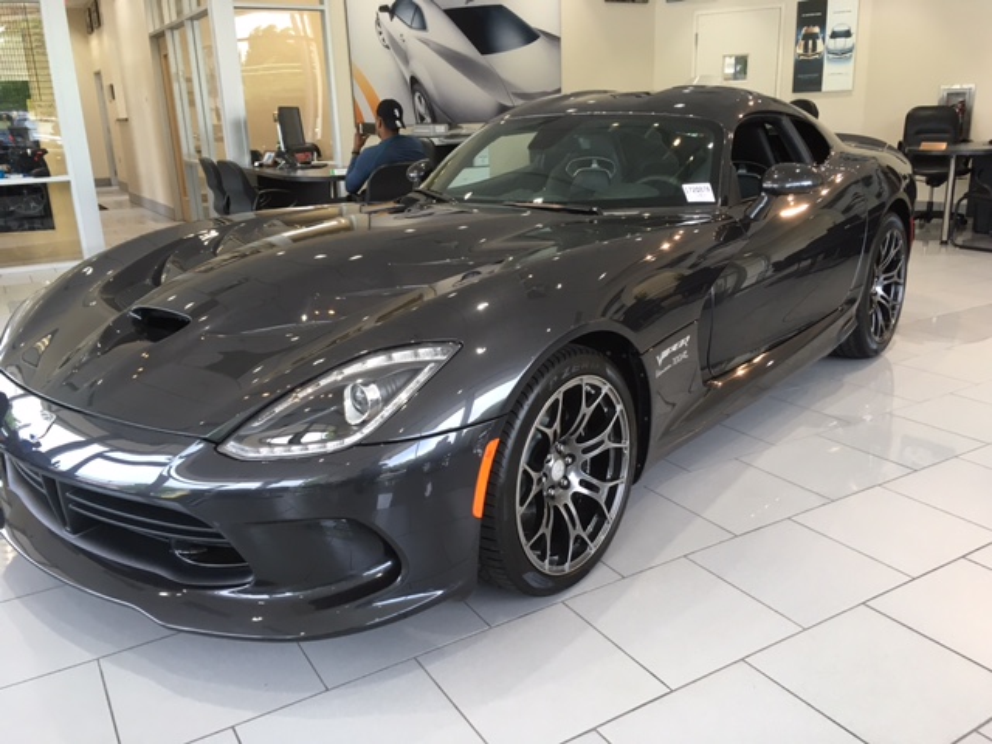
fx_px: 831
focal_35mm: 29
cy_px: 372
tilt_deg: -16.5
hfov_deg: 61.7
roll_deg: +0.8
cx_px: 496
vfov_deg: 48.2
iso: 32
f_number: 2.2
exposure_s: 1/30
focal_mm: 4.15
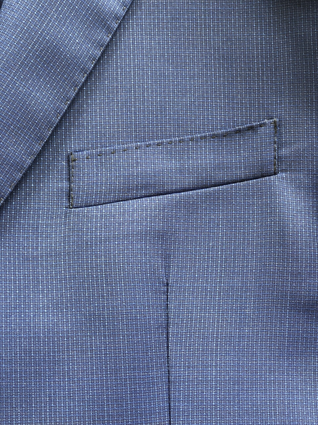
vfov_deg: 33.8
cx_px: 159
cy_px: 212
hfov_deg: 25.7
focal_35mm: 57
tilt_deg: -83.5
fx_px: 698
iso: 125
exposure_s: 1/30
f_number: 2.8
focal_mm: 6.6
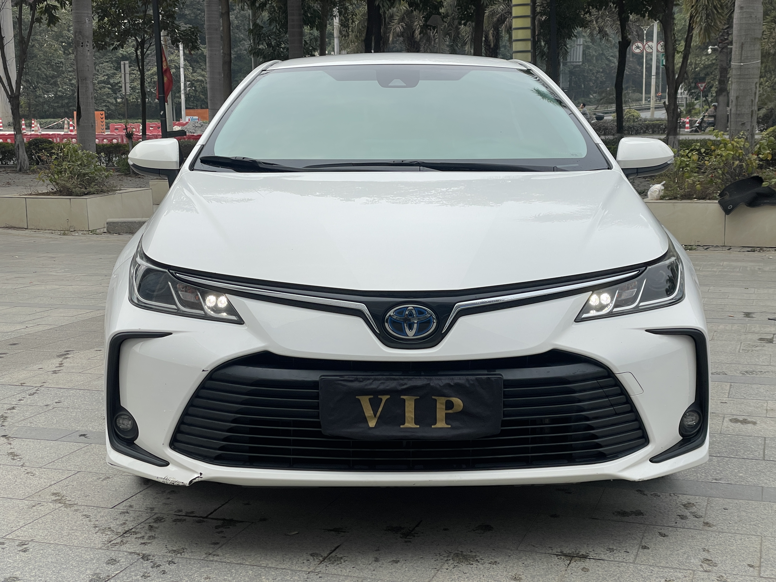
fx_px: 1166
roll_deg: +1.0
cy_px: 291
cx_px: 388
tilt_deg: -8.9
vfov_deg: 28.0
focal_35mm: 52
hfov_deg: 36.8
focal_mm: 6
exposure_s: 1/1229
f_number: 2
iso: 25
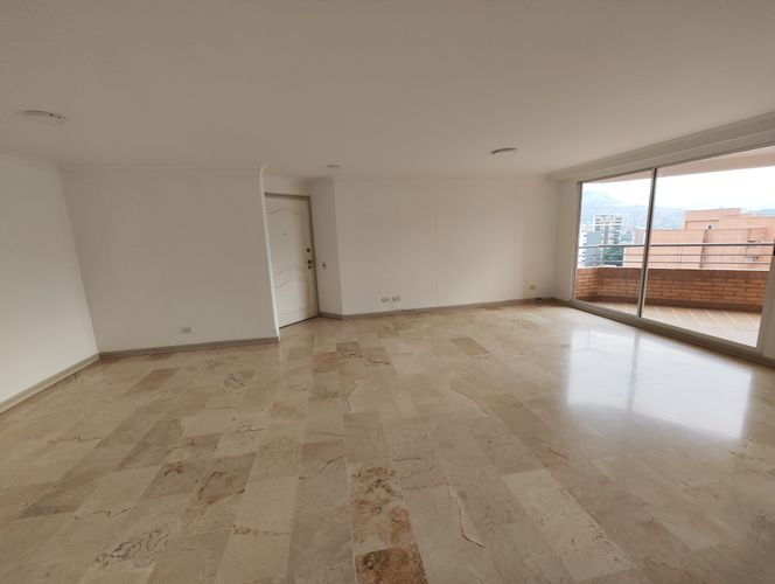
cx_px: 388
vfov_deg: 85.8
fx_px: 314
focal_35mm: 14
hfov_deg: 102.0
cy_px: 292
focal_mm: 2.16
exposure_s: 1/120
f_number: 2.2
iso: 101
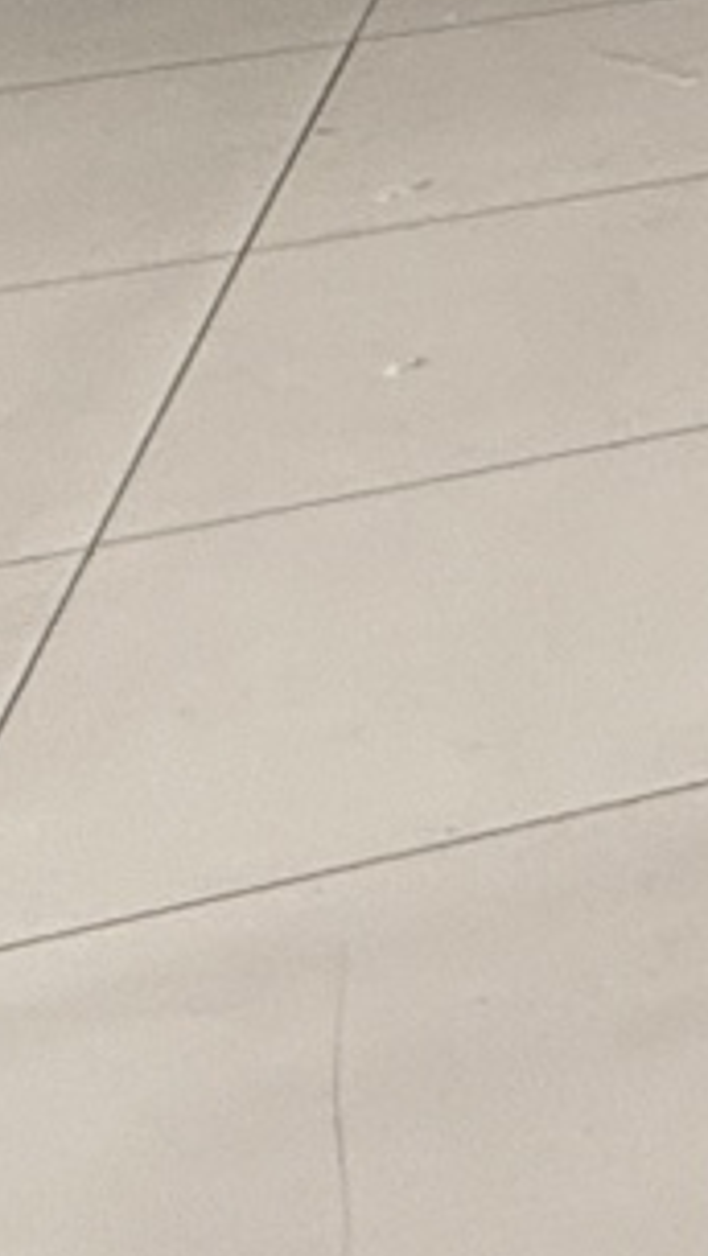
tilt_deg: -0.2
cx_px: 2457
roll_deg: -0.4
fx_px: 3198
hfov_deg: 8.9
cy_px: -1219
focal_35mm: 96
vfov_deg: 16.9
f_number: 2.2
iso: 250
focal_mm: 2.22
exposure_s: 1/99
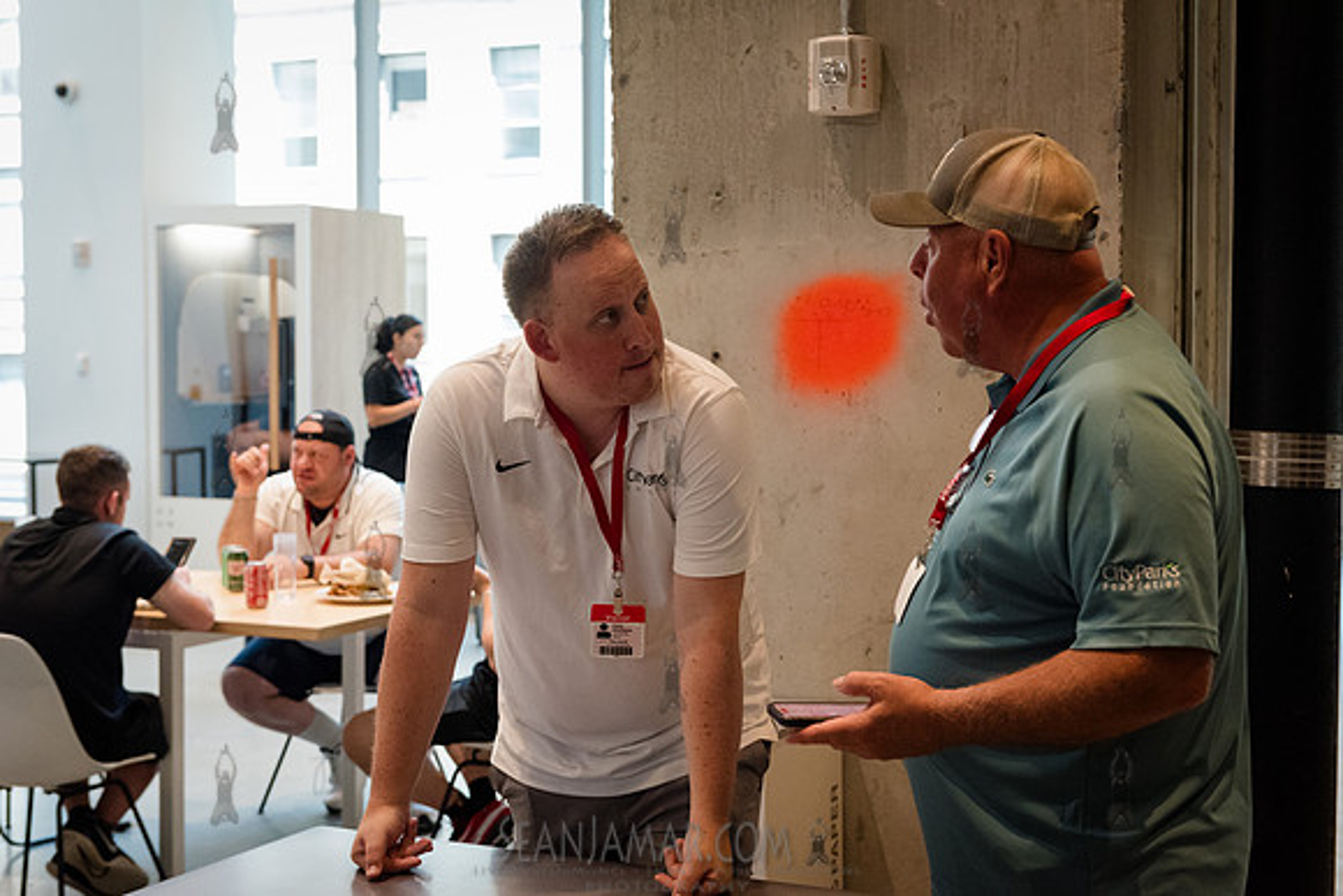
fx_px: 2098
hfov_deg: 35.5
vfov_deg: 24.1
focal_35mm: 56
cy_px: 448
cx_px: 672
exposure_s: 1/320
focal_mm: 56
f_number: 4.5
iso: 5000
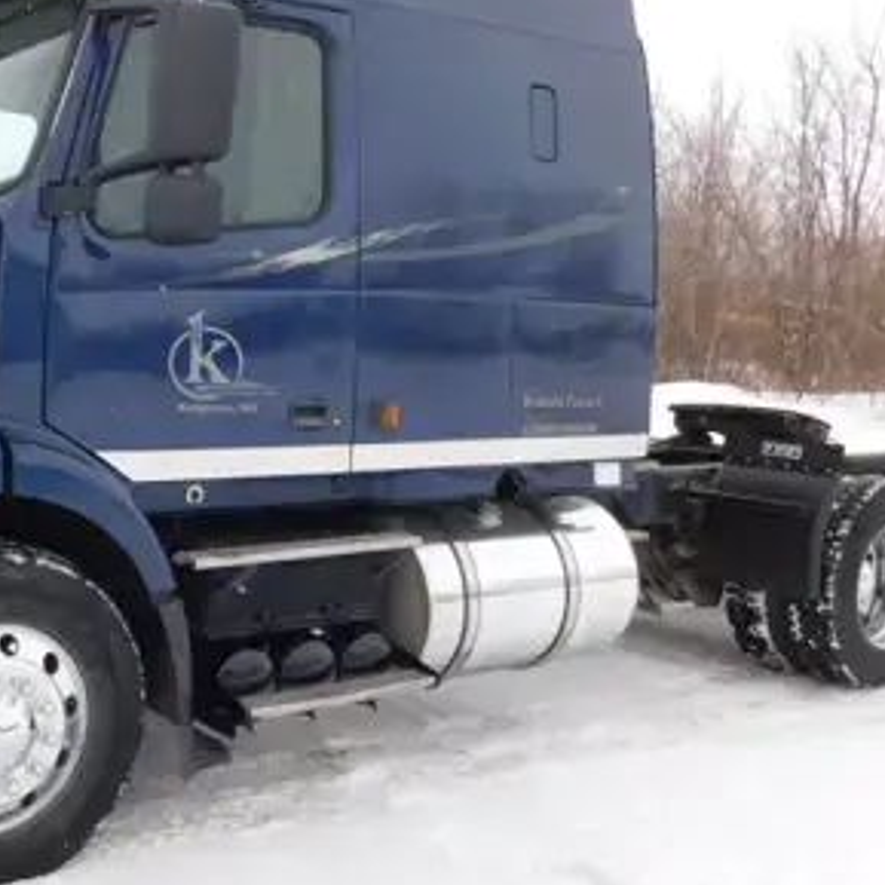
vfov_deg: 37.5
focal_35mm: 45
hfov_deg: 36.3
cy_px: 407
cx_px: 184
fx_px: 1302
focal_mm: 4
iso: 125
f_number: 3
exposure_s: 1/800
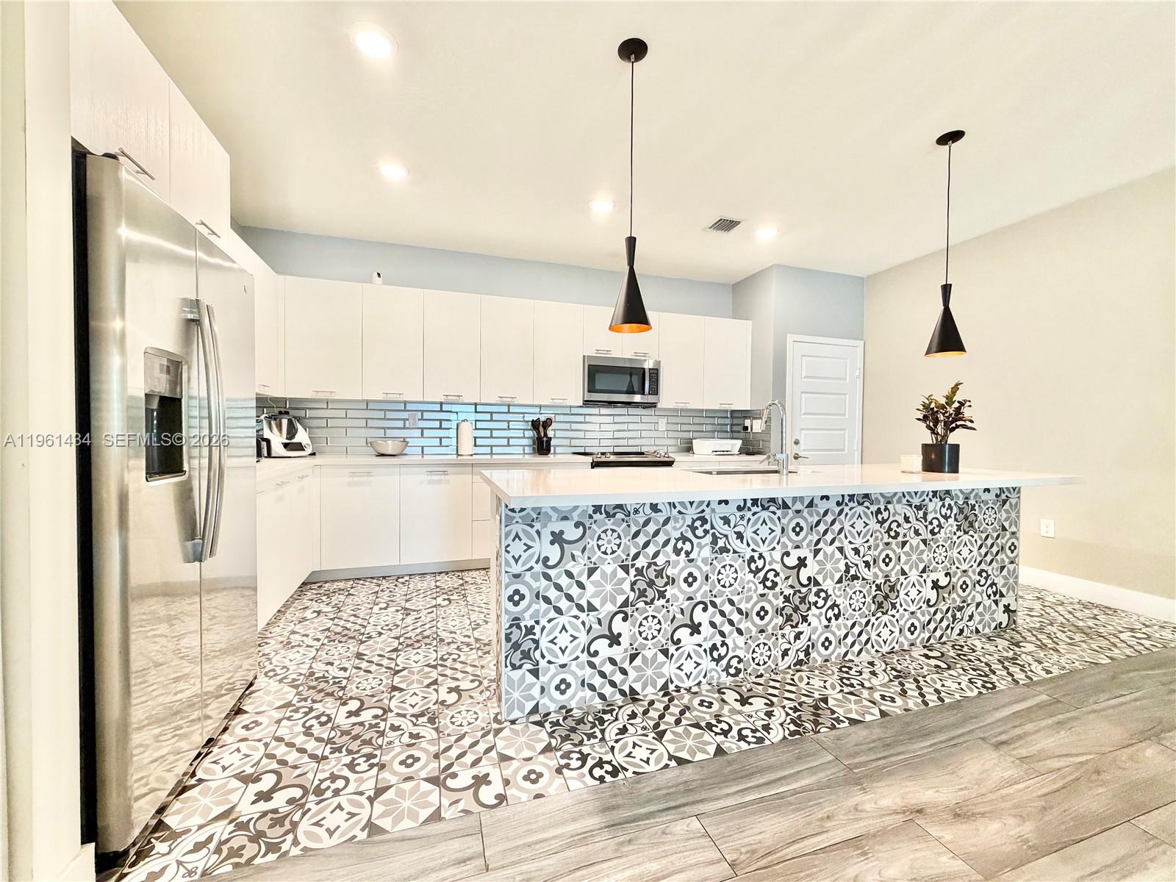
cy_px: 441
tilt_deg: -1.3
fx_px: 476
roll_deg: -0.5
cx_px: 588
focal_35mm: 14
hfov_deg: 102.1
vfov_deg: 85.7
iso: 320
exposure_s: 1/60
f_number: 2.2
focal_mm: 2.22
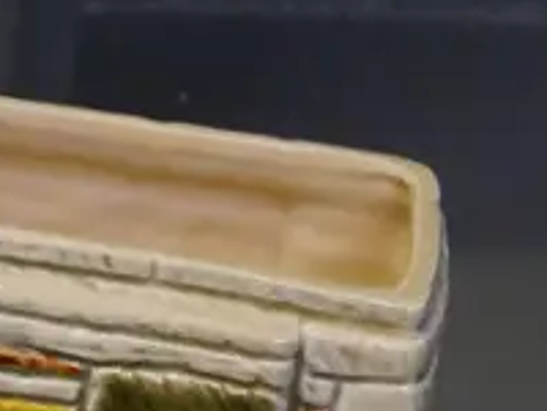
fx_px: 4045
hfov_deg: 7.2
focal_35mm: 256
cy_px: 274
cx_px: -840
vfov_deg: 5.8
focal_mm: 25
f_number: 3.5
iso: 3200
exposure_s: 1/640
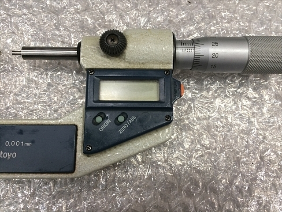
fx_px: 236
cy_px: 106
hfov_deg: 61.7
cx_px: 141
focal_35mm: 29
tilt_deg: -75.8
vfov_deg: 48.2
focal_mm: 4.15
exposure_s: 1/30
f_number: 2.2
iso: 125
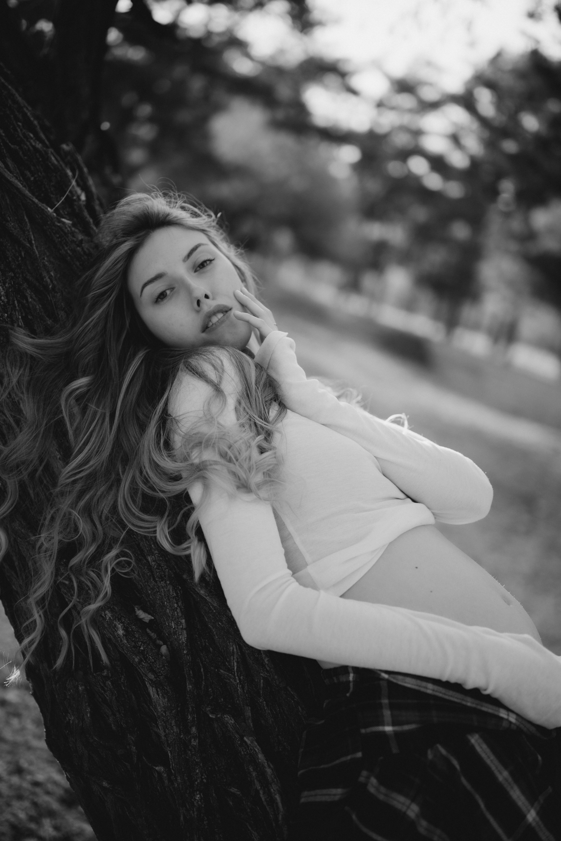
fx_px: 1168
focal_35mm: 50
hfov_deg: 27.0
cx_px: 280
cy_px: 420
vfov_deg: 39.6
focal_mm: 50
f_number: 1.8
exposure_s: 1/1000
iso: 100
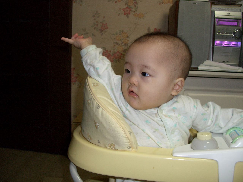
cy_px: 91
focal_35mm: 33
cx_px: 122
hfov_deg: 55.4
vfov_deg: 42.9
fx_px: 232
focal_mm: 7.1
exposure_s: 1/60
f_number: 2.8
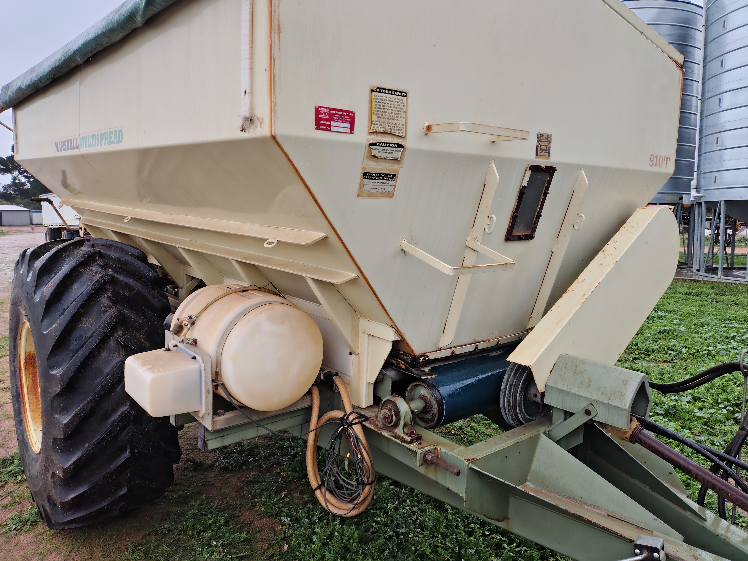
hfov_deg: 69.4
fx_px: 540
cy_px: 280
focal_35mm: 25
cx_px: 374
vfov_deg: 54.9
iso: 184
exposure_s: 1/92.7
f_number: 1.7
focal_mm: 4.71
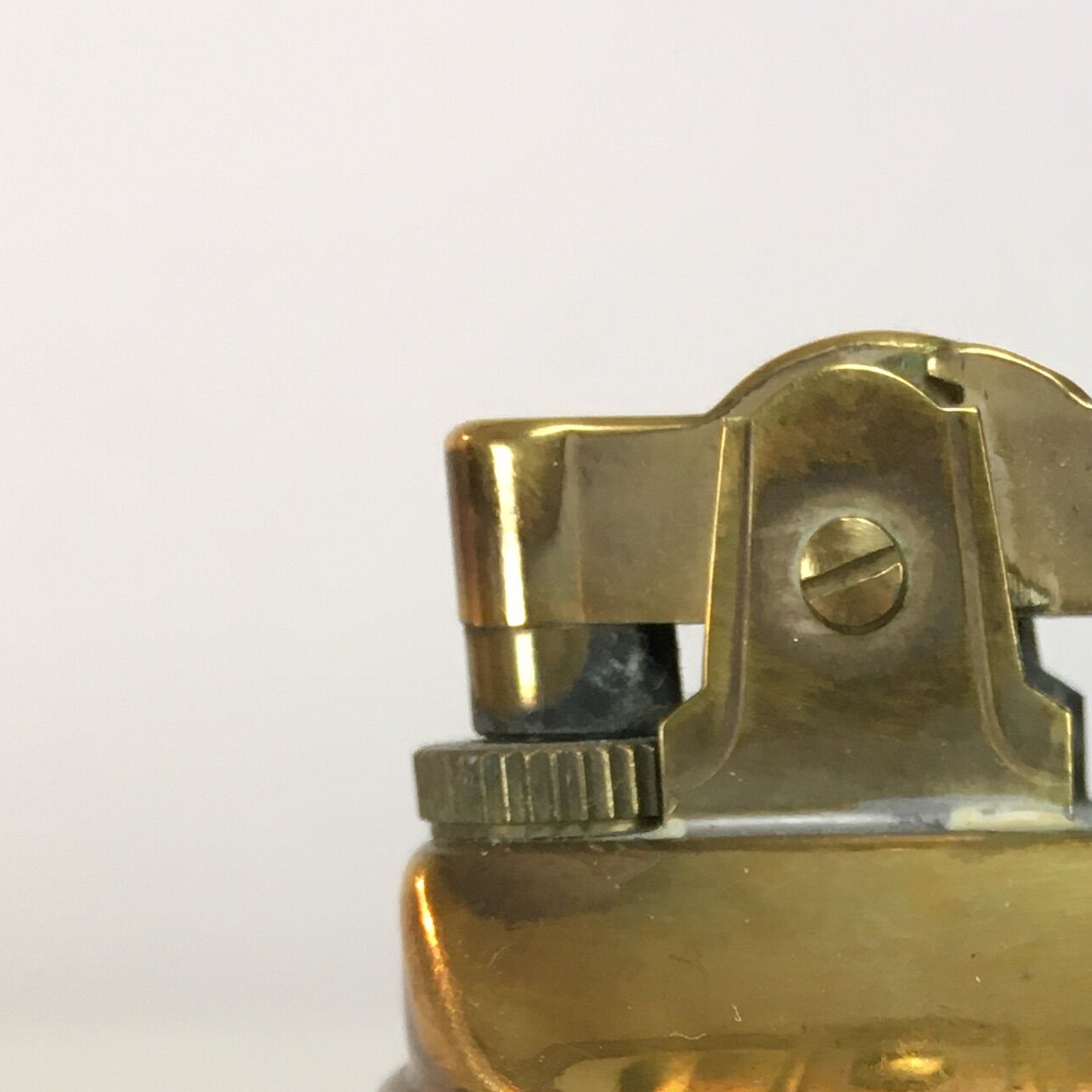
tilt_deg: -18.5
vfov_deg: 19.1
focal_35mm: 81
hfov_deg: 20.7
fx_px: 2891
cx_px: 1072
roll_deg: +1.1
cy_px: 1567
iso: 40
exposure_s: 1/33
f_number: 2.2
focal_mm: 4.15
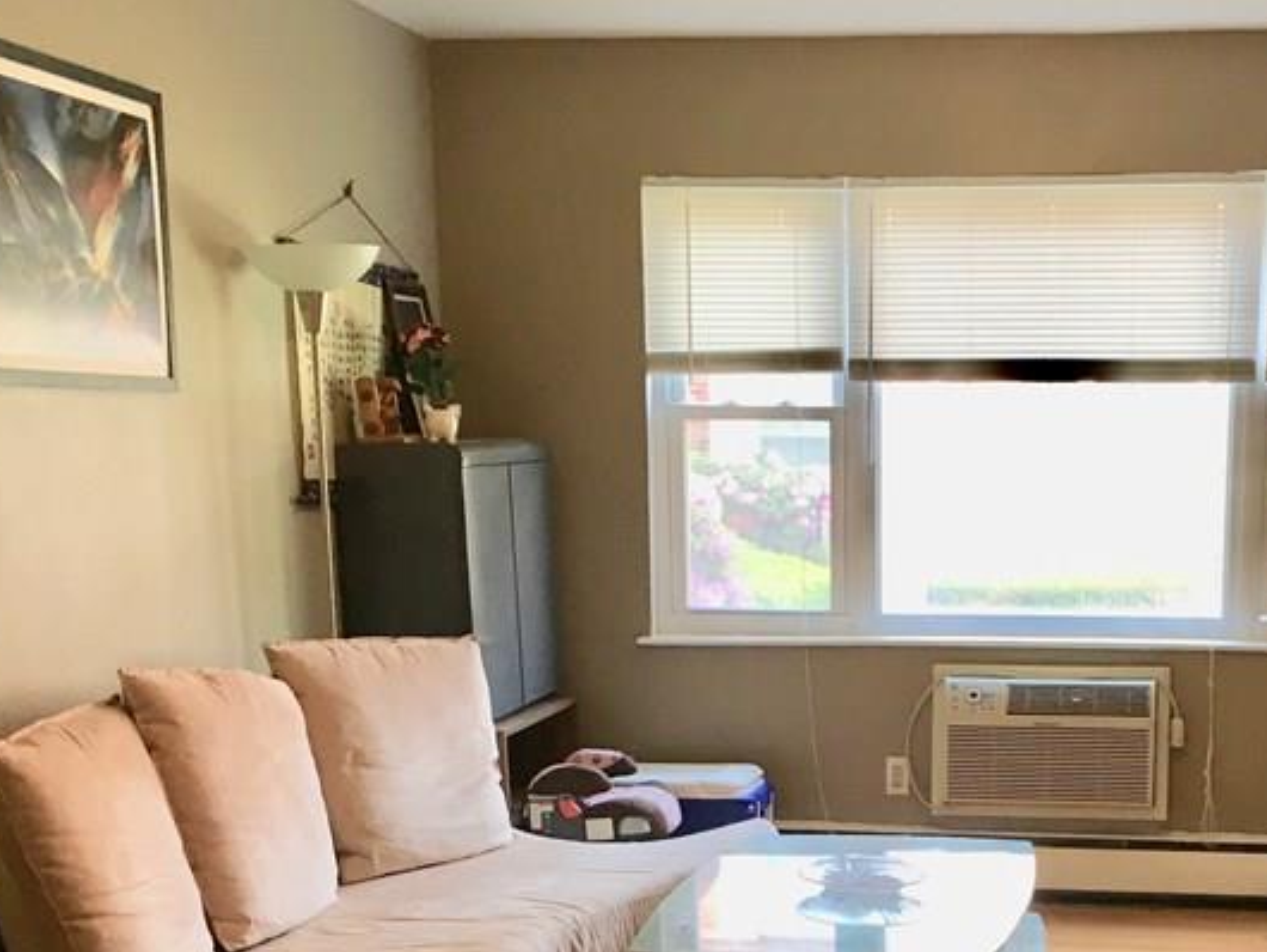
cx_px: 920
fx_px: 2051
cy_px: 878
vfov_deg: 25.2
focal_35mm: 56
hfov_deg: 33.8
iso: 32
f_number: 2.2
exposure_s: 1/30
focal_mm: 4.15
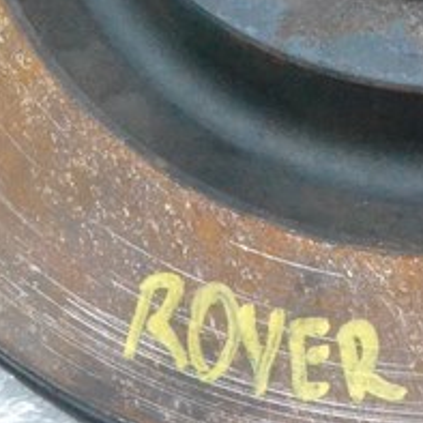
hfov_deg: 10.7
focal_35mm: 159
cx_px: 575
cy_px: -214
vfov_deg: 10.6
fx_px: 2198
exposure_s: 1/160
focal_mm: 24
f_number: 9
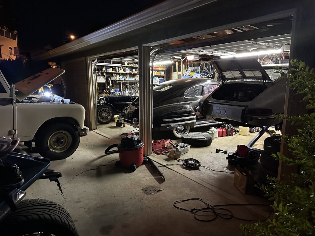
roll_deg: +0.2
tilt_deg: -10.6
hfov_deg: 71.6
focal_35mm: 24
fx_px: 218
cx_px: 158
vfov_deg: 56.8
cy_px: 118
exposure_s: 1/30
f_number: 1.78
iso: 800
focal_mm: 6.86
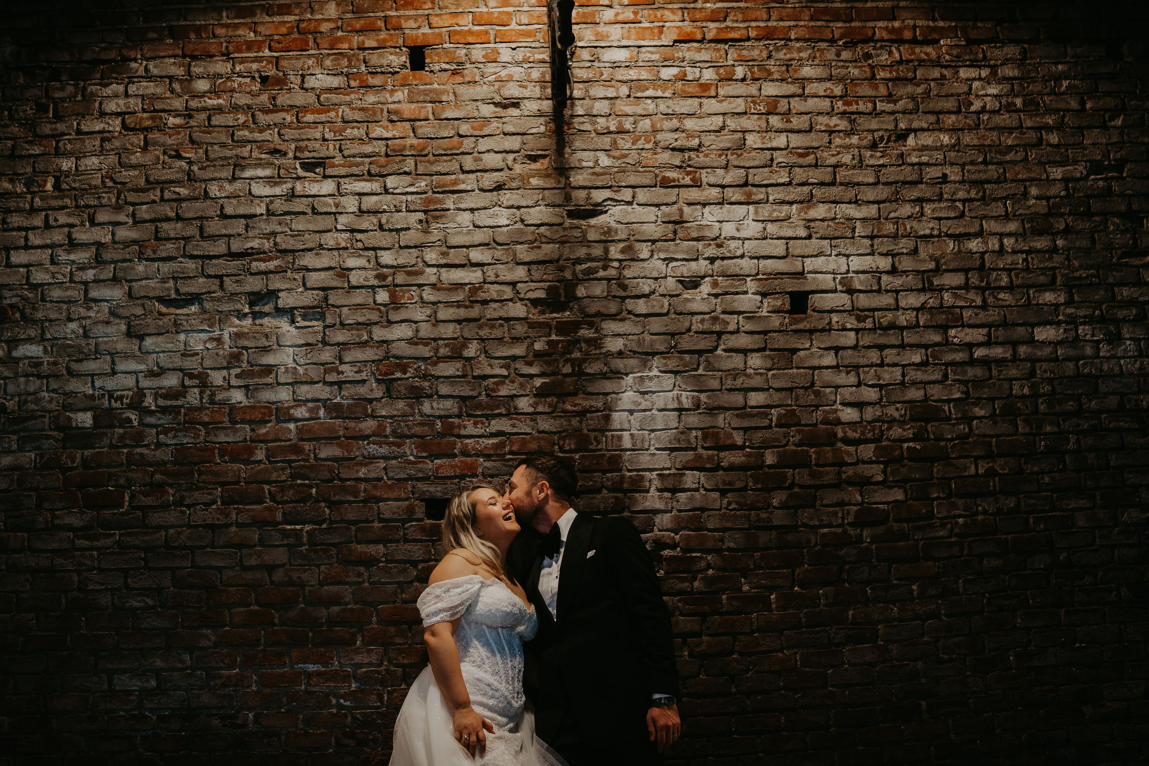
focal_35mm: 35
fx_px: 1117
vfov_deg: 37.9
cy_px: 383
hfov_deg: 54.4
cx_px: 574
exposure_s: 1/640
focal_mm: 35
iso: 1000
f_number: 1.4
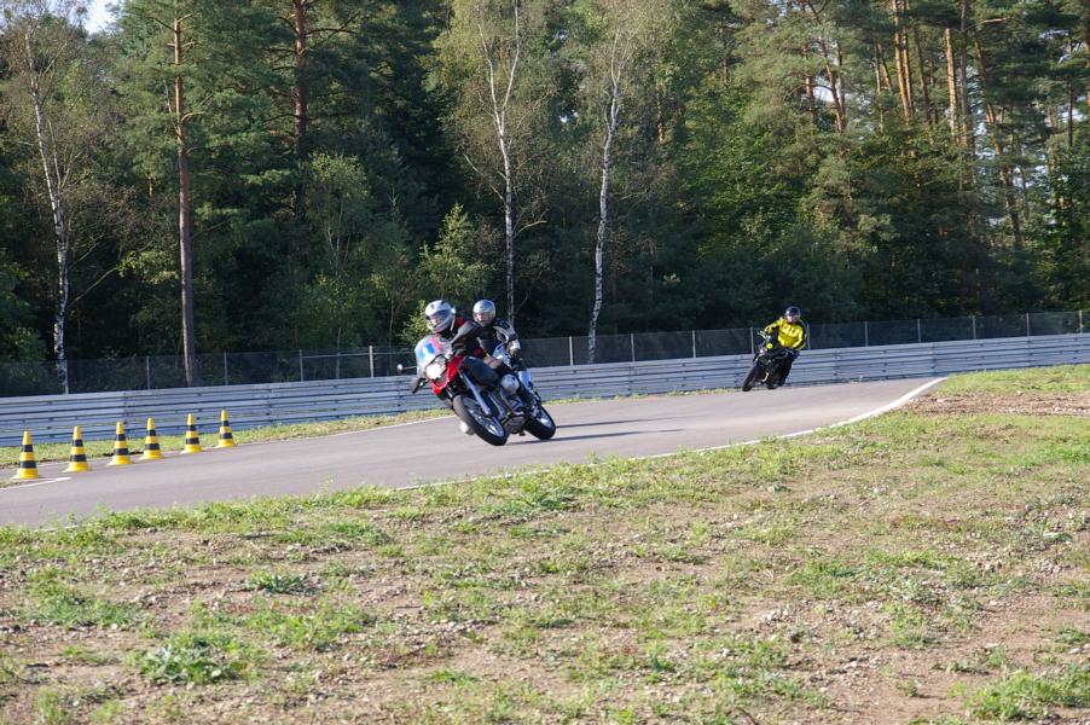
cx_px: 545
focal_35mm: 112
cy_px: 362
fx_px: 3404
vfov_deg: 12.2
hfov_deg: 18.2
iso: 200
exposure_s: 1/250
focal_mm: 75
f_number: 8
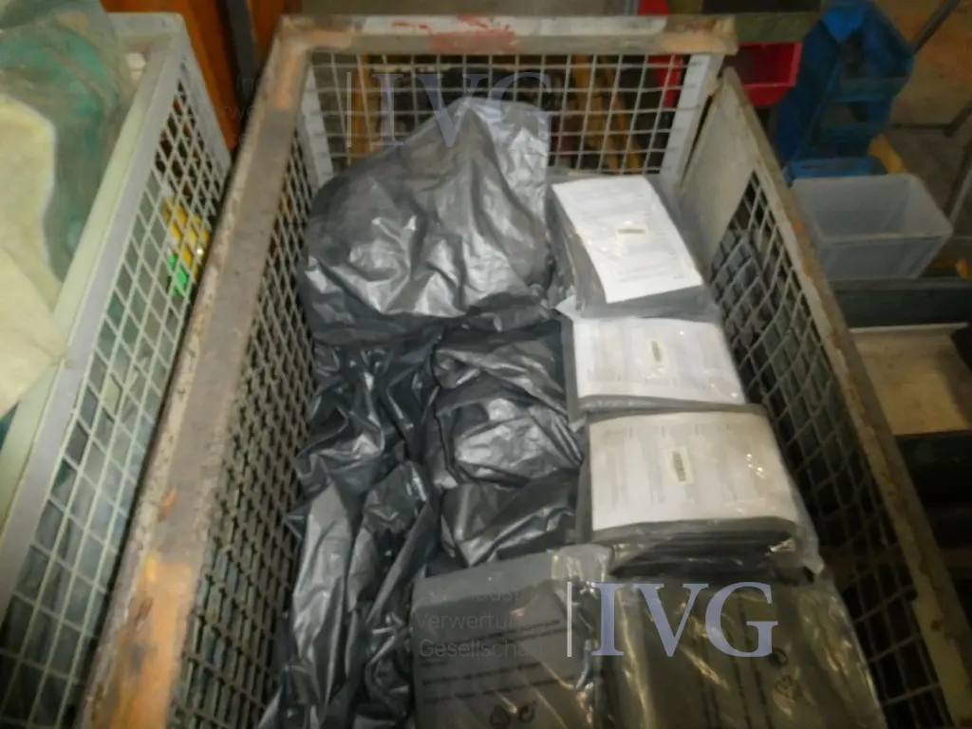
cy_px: 364
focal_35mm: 24
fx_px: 674
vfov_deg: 56.8
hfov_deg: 71.6
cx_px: 486
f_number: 3.3
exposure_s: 1/125
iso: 800
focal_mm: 4.3
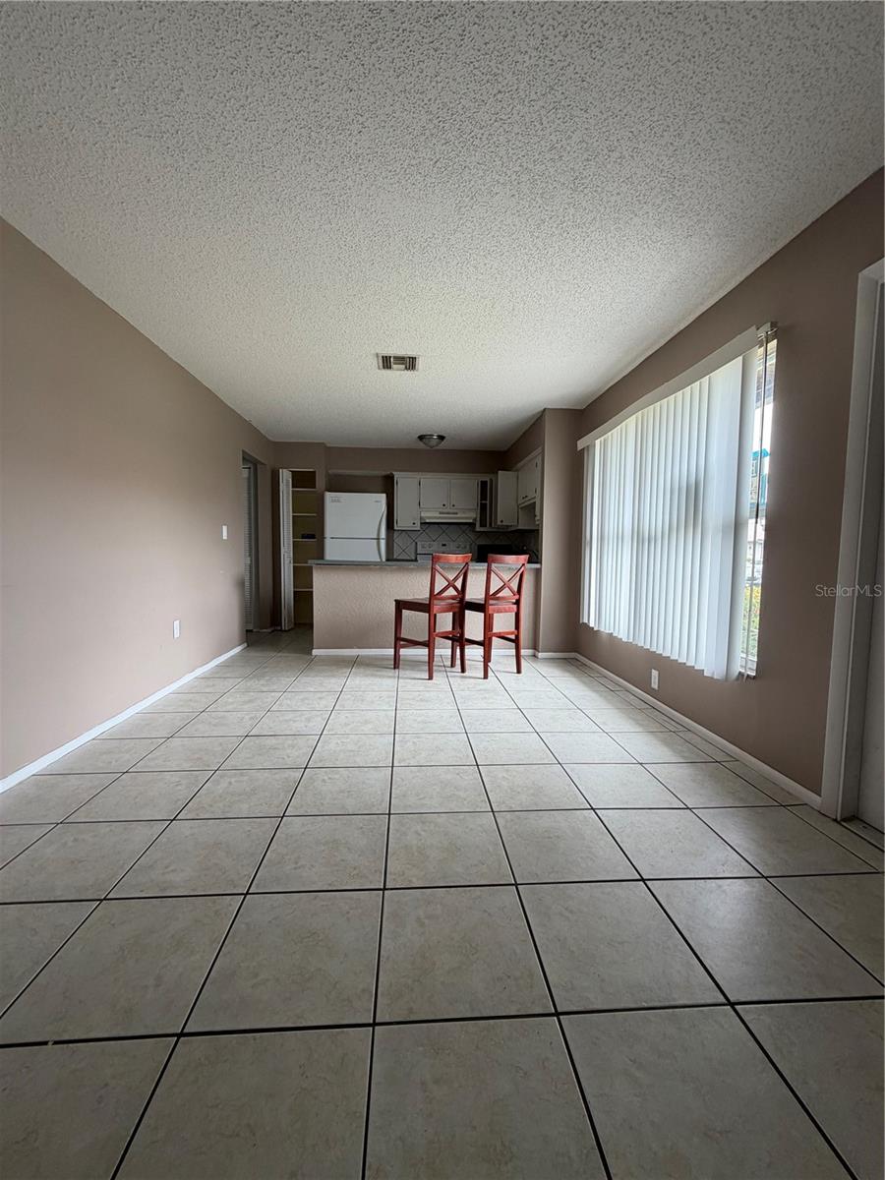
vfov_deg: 102.1
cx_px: 442
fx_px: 477
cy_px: 590
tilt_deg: -3.7
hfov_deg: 85.7
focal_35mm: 14
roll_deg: -1.2
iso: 125
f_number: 2.2
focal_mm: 2.22
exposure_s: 1/121
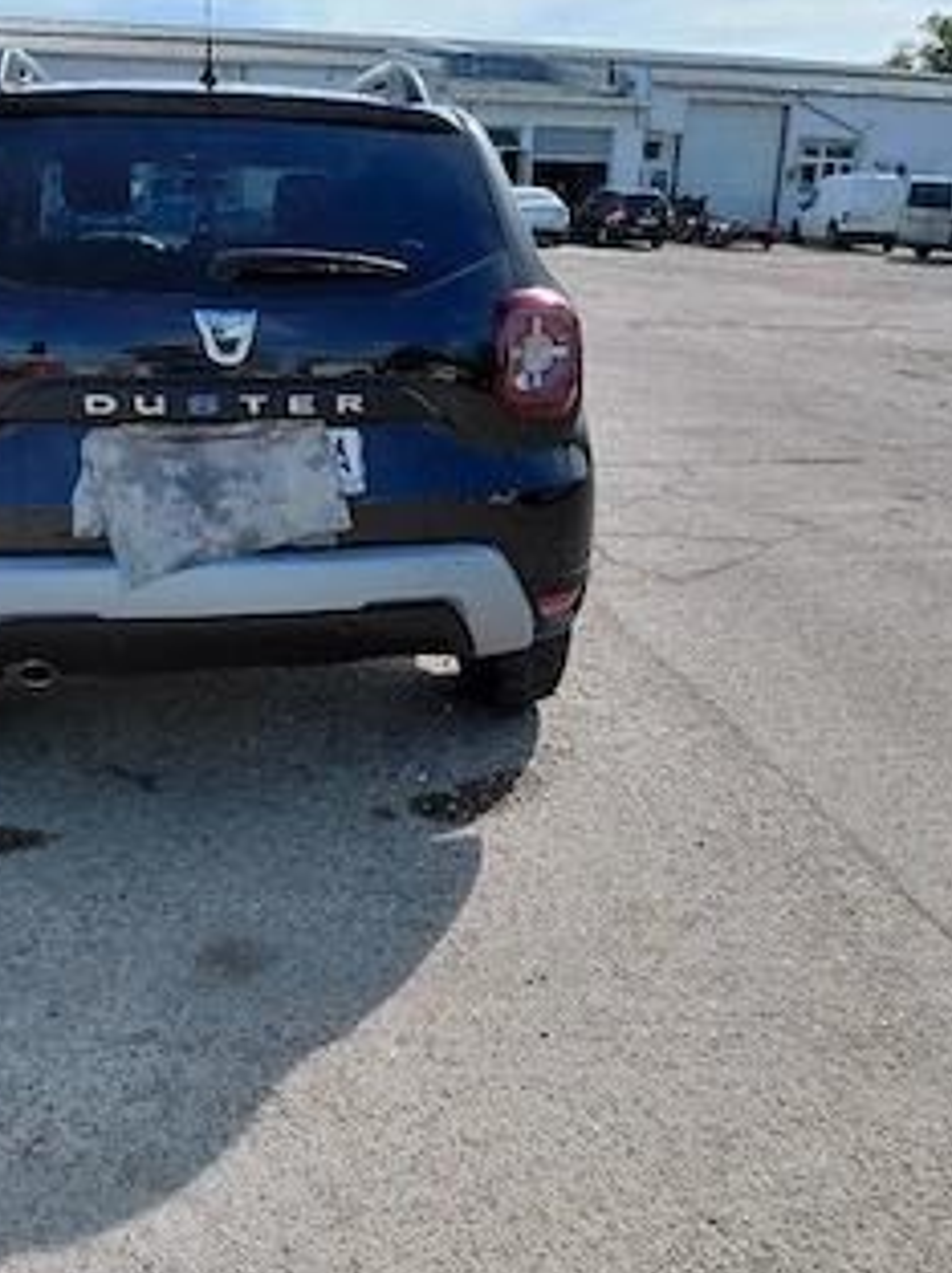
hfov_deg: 44.0
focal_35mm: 32
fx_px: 1176
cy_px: 537
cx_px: 415
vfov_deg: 56.6
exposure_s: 1/2500
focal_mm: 4.69
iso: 50
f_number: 1.8
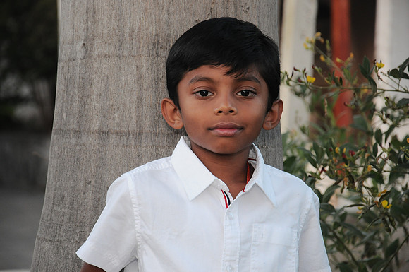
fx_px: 1787
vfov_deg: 8.7
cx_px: 204
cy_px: 136
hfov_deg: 13.1
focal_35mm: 158
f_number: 5.6
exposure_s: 1/125
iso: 800
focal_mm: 105
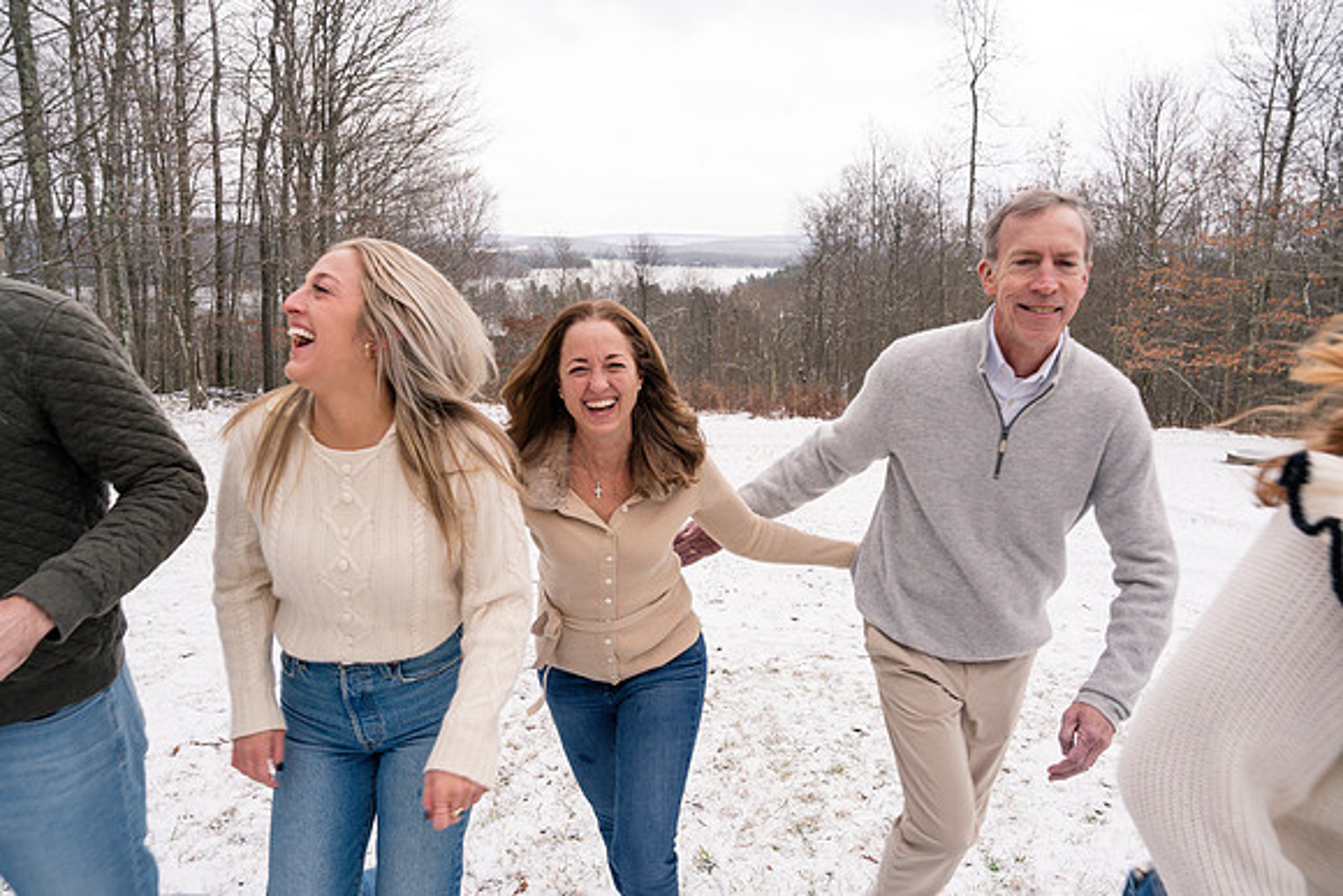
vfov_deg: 53.2
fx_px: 896
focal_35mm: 24
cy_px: 448
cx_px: 672
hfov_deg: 73.7
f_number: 6.3
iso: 400
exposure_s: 1/250
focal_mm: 24
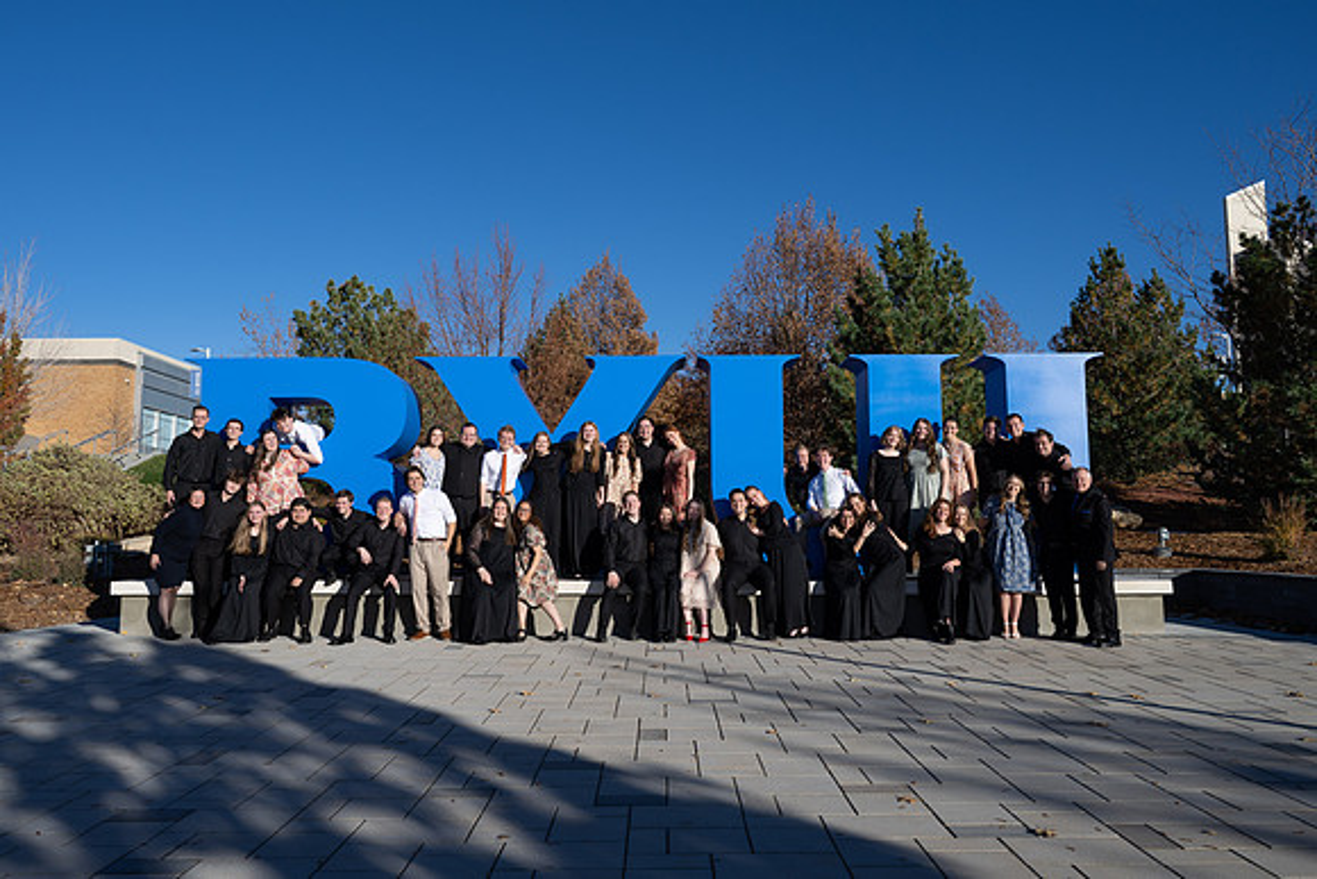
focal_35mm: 28
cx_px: 641
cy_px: 430
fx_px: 1021
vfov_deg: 46.5
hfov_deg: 65.6
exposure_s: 1/250
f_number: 11
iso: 100
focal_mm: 26.5
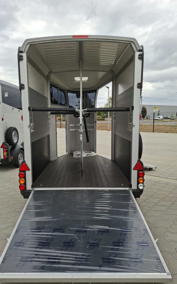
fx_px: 193
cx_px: 80
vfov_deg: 72.6
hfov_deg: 49.2
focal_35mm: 25
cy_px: 142
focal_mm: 5.54
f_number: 1.8
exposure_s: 1/827
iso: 50
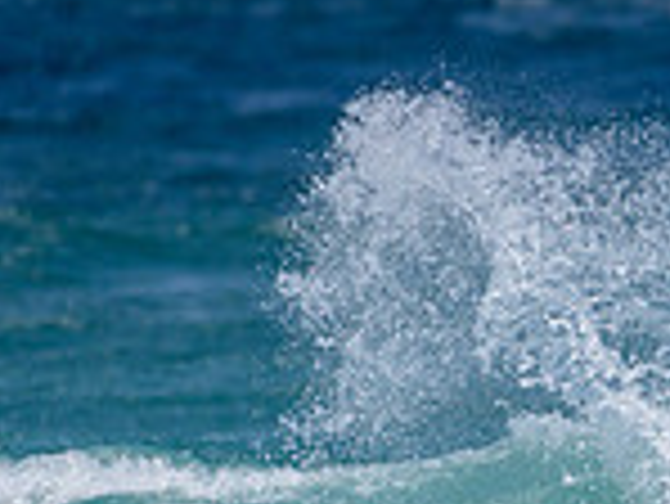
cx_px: 1030
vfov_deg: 0.6
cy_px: 644
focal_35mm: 2292
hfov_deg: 0.9
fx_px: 44398
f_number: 5.6
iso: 72
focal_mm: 500
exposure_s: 1/2000
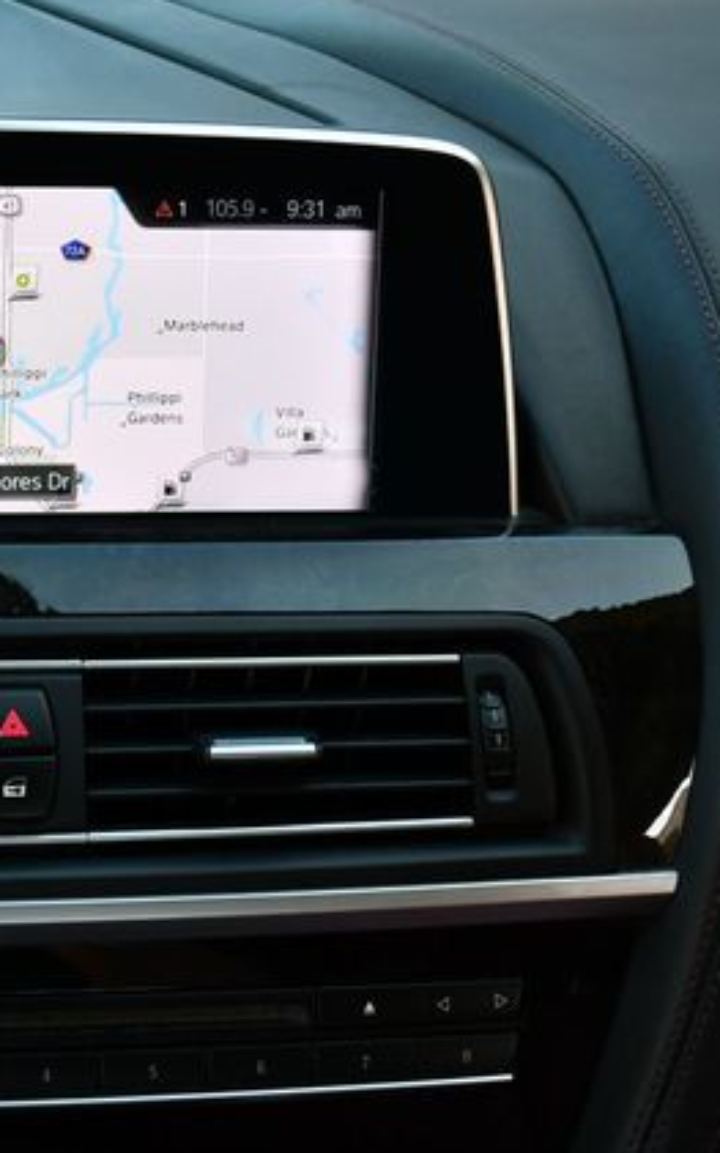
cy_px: 572
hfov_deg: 20.2
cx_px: -27
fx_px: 1947
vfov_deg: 33.0
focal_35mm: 62
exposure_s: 1/250
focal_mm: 20
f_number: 3.8
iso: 500
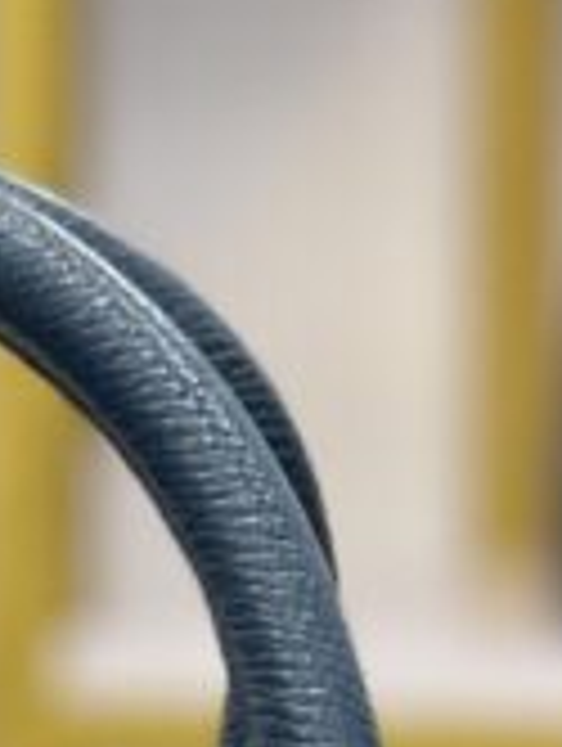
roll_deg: +0.8
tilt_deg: -10.9
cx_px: -378
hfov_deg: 4.4
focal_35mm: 334
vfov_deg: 5.8
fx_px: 7212
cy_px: 1505
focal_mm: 6
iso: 160
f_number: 2
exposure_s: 1/122
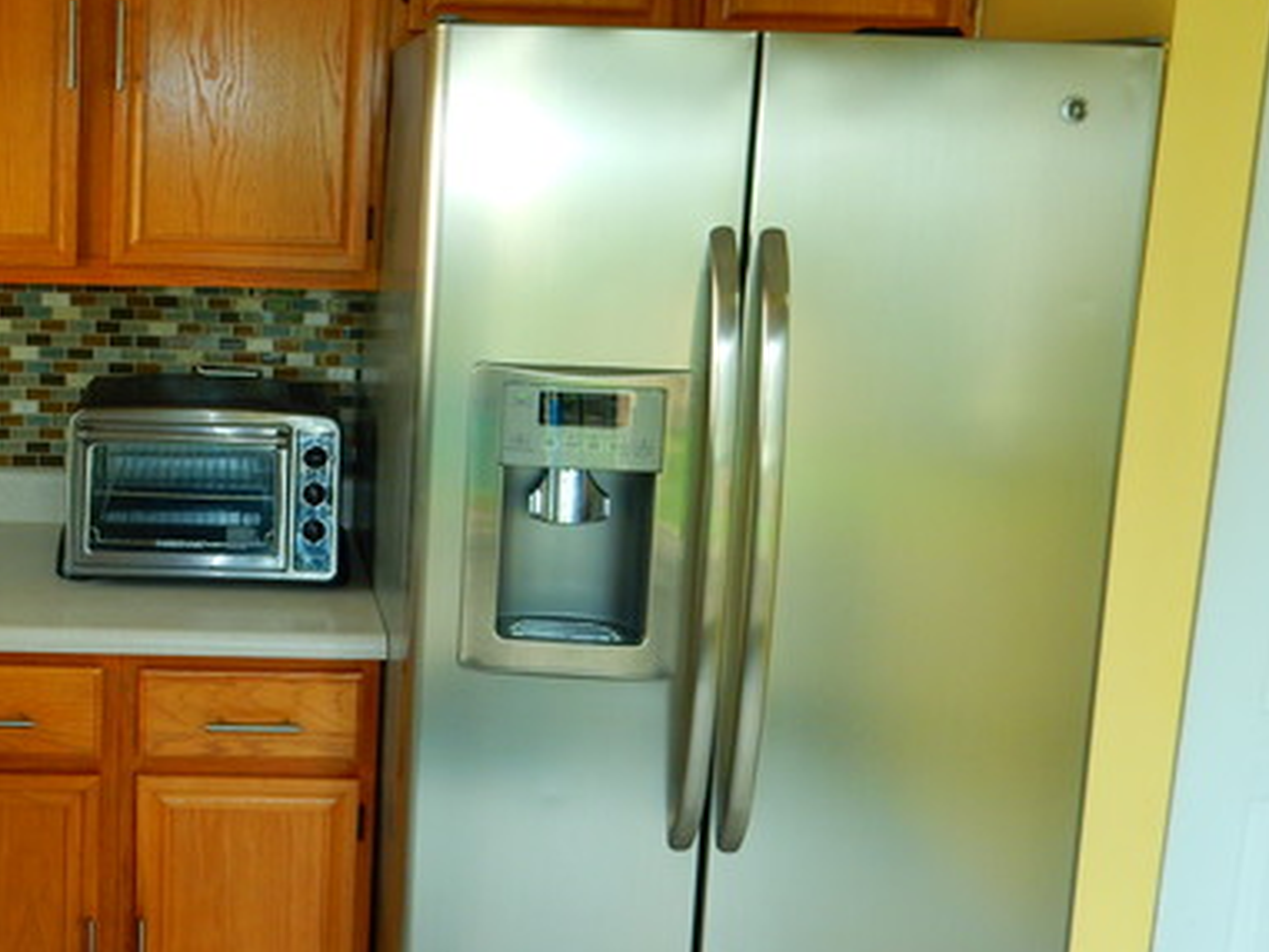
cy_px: 346
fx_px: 1540
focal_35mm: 42
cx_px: 210
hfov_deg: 42.3
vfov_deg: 34.2
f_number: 3.7
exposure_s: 1/40
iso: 125
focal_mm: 4.5
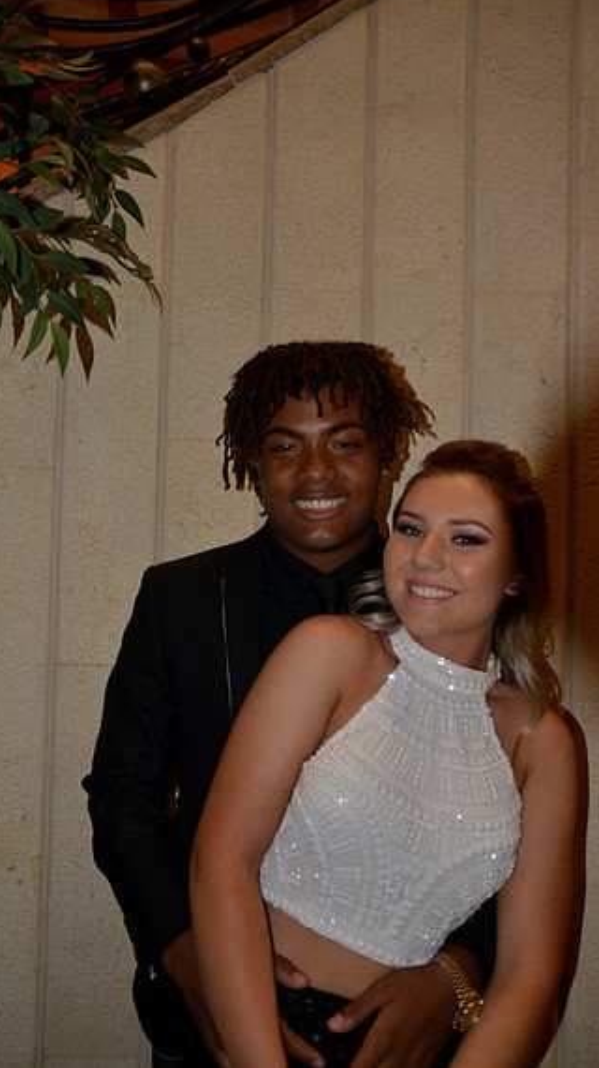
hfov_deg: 35.1
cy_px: 527
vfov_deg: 58.7
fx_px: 948
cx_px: 288
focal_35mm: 34
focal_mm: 21
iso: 800
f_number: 3.5
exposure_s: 1/30
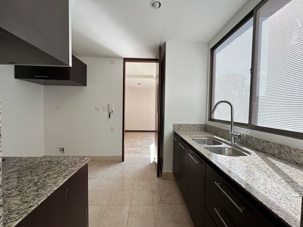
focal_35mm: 14
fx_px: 123
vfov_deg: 85.7
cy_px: 114
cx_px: 152
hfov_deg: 102.1
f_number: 2.2
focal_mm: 2.22
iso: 40
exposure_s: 1/285
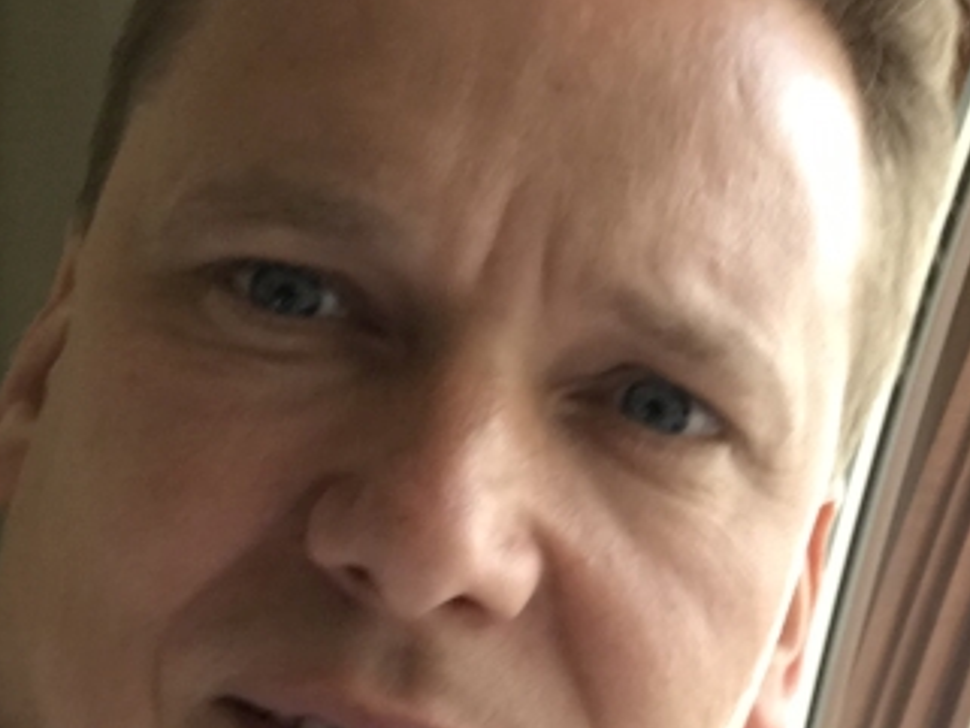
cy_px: 853
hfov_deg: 18.6
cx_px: 1052
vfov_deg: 14.1
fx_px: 2859
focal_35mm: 102
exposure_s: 1/100
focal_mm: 2.87
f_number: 2.2
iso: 25
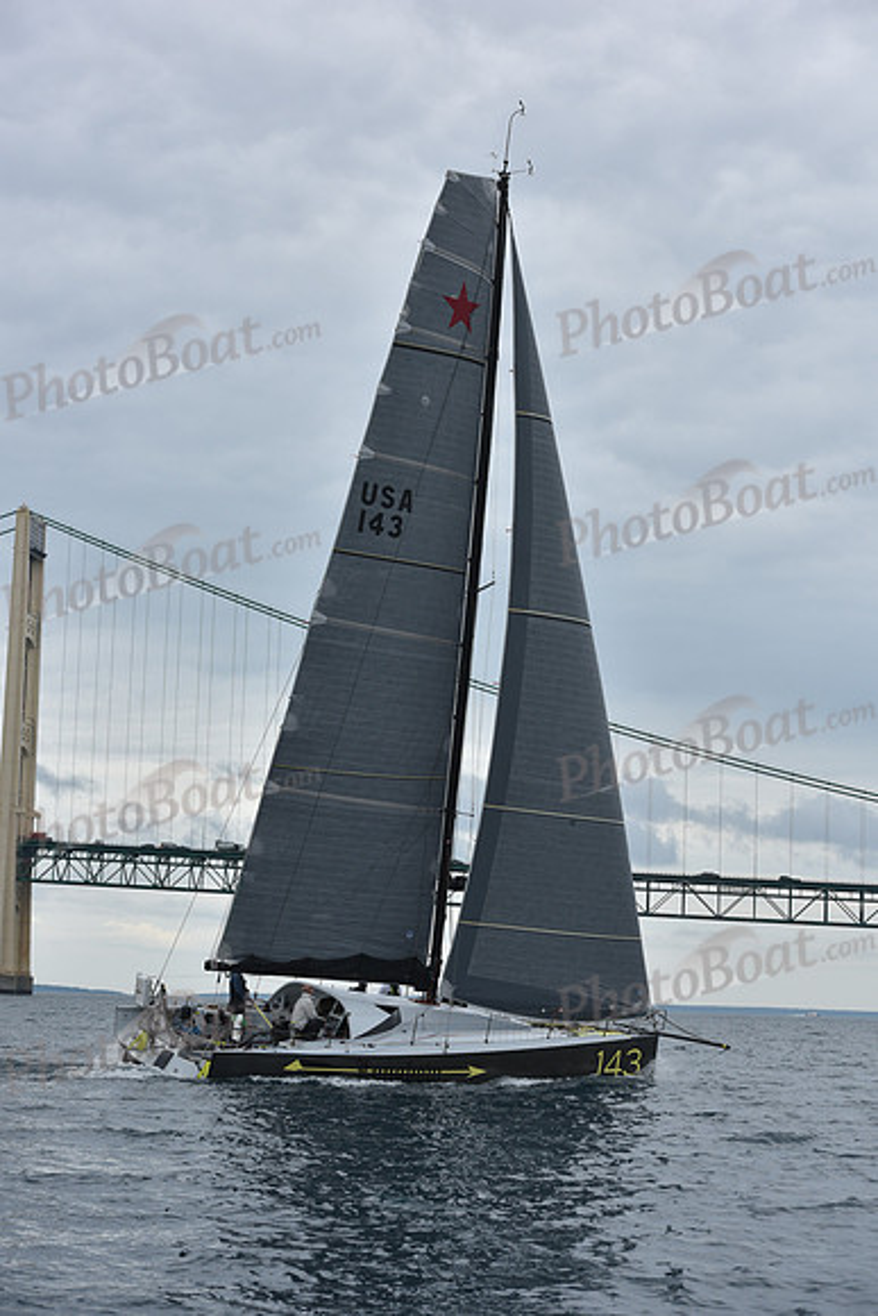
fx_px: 2559
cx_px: 439
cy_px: 658
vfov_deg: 28.8
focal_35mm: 70
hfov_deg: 19.5
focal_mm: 70
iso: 250
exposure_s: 1/800
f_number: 7.1
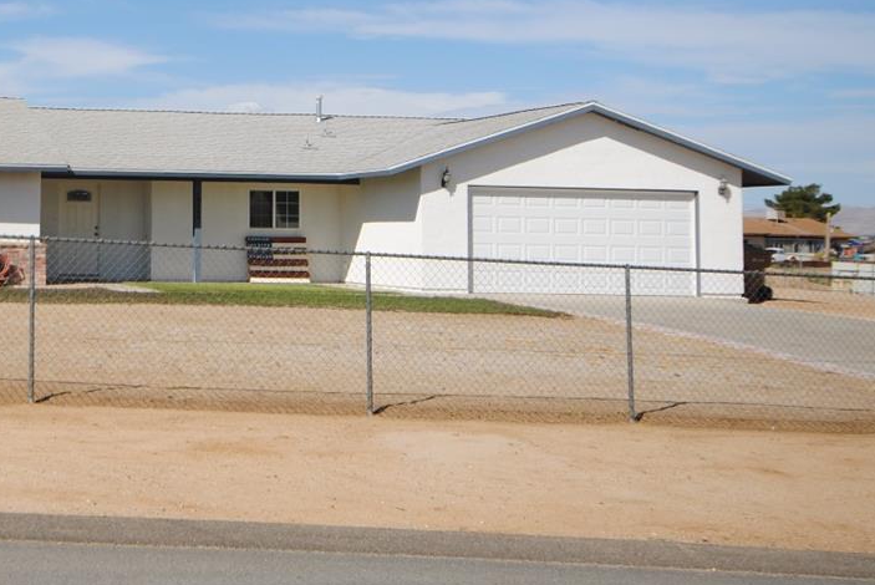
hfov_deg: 29.4
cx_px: 5
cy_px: 140
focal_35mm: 64
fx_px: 1557
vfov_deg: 21.1
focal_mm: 20
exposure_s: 1/320
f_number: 9
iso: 100
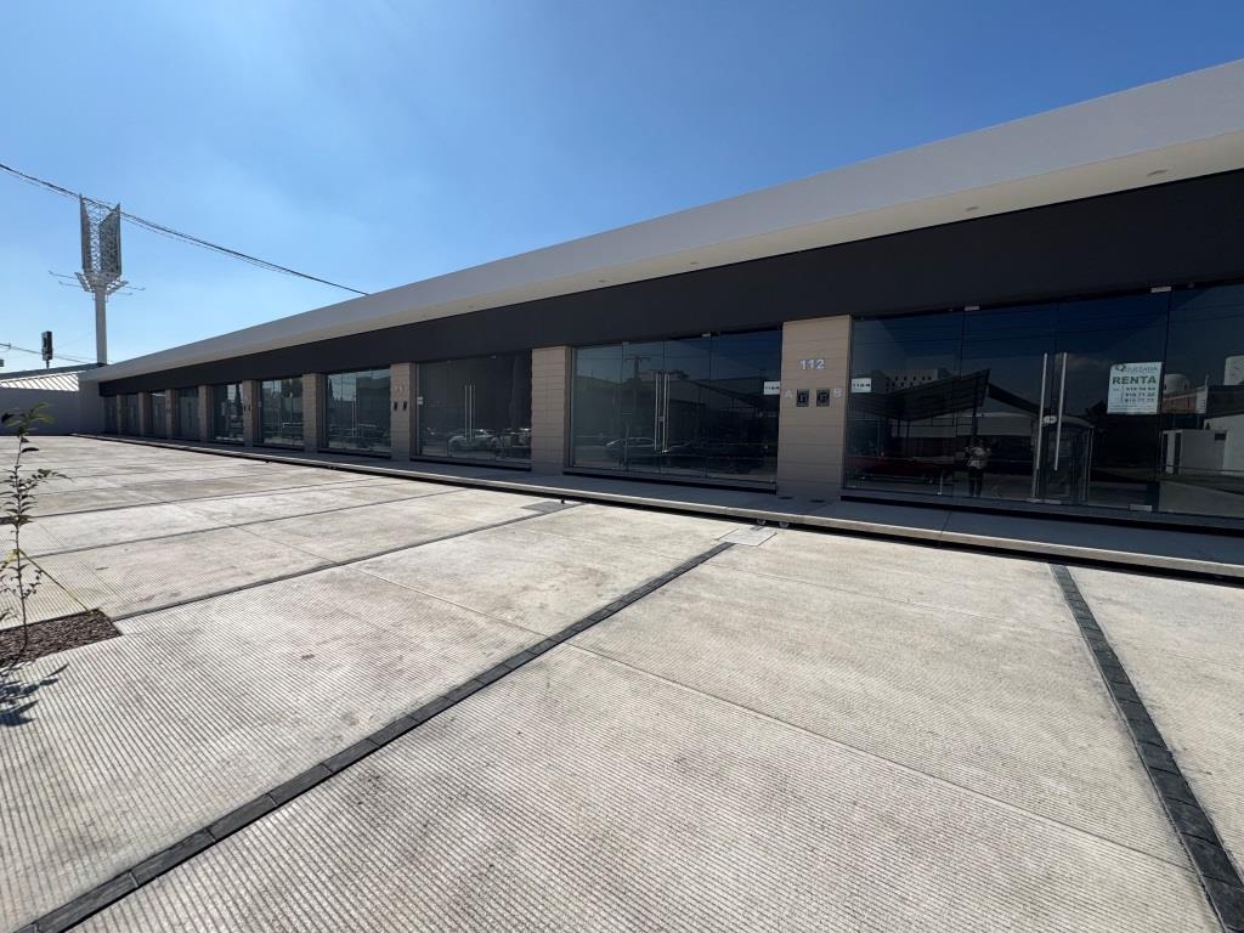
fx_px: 503
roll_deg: -0.9
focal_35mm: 14
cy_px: 466
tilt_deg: -3.3
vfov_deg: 85.7
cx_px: 622
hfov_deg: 102.1
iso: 50
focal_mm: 2.22
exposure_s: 1/3546
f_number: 2.2
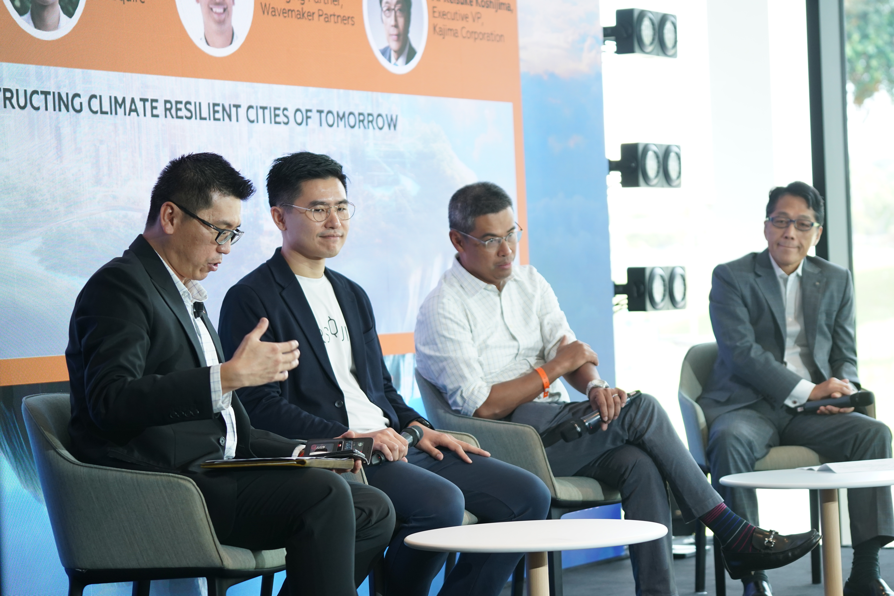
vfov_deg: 13.4
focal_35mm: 102
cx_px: 447
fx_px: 2533
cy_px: 298
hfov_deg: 20.0
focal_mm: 102
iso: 1250
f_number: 4
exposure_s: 1/200
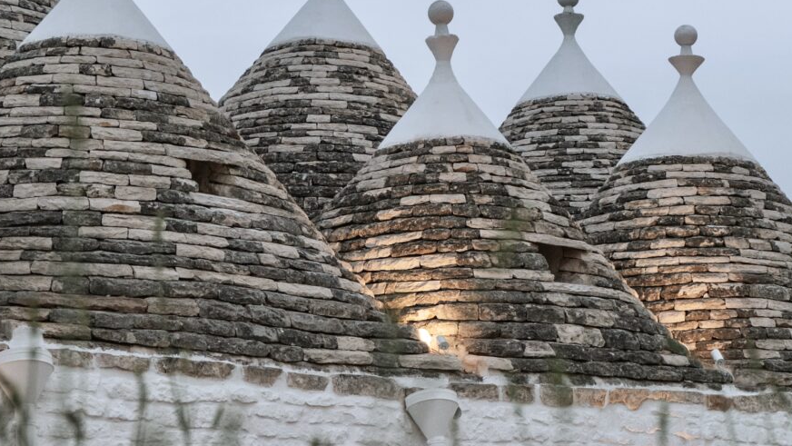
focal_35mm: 83
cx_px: 366
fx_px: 1743
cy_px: 243
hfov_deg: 25.6
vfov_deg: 14.6
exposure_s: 1/320
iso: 1250
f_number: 3.6
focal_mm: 30.2
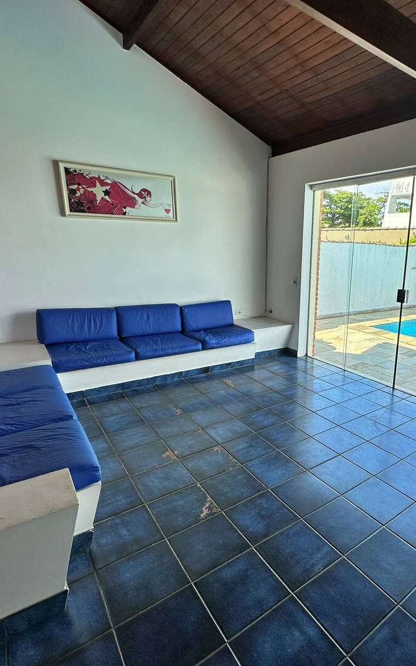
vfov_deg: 85.0
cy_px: 334
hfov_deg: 57.3
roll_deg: -2.6
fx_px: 363
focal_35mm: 20
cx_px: 301
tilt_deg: -13.3
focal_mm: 2.22
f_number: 2.2
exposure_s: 1/520
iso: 40
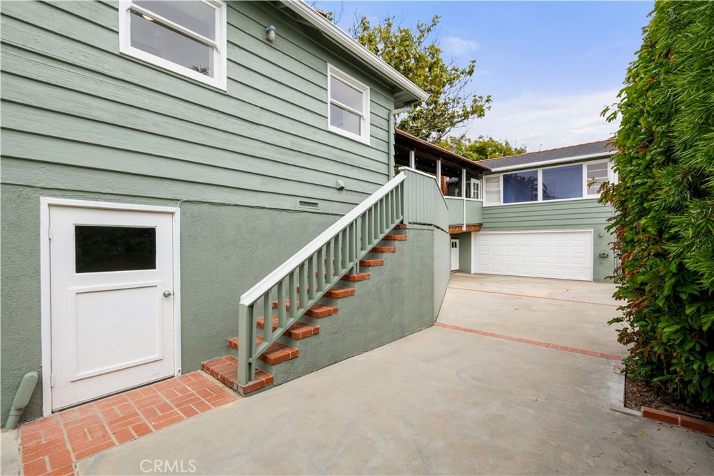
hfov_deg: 100.4
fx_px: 298
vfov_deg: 77.3
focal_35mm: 15
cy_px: 238
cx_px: 357
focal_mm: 10
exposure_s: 1/340
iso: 400
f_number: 7.1
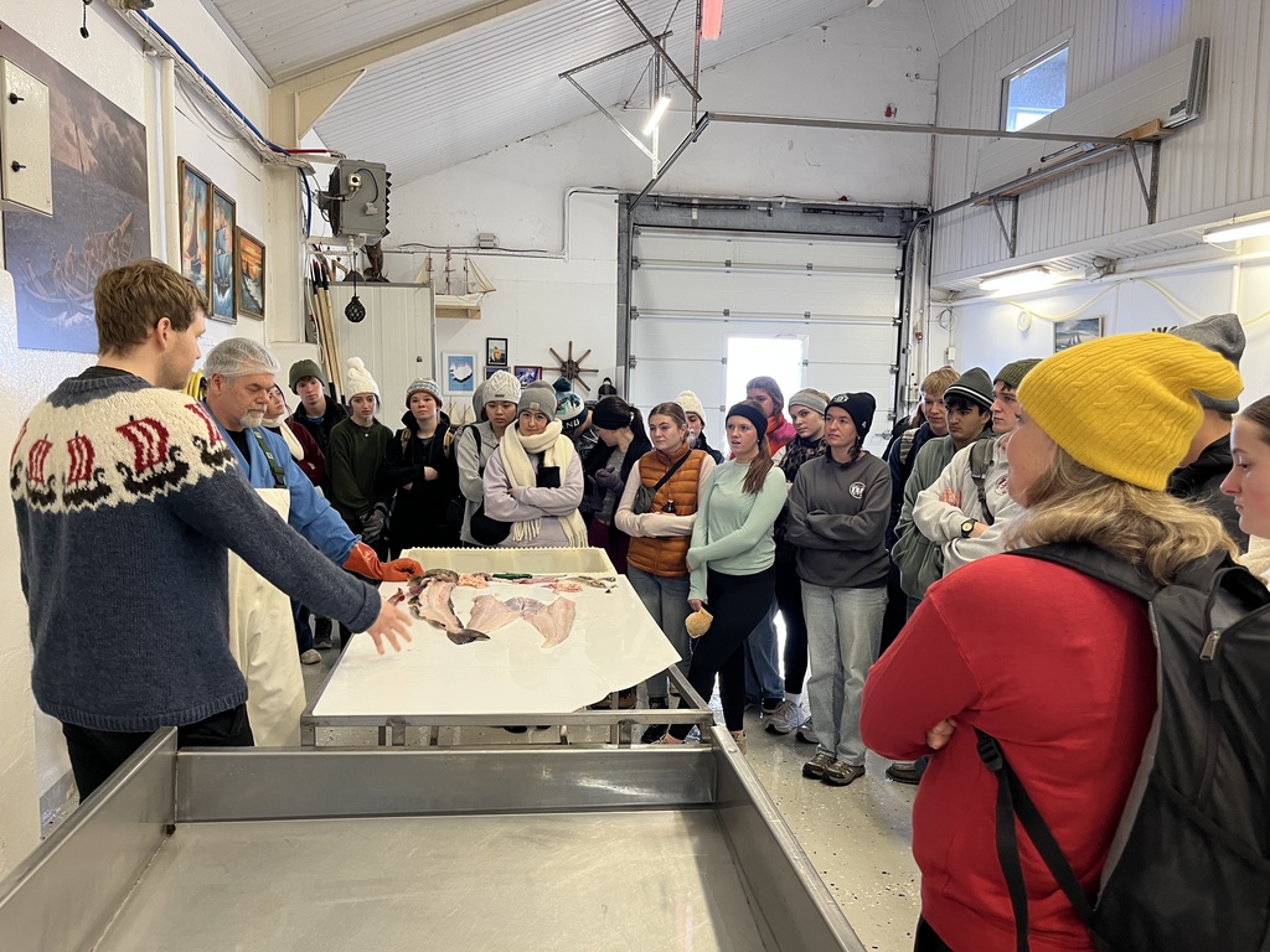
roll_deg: -0.6
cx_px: 635
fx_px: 954
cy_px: 476
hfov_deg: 67.3
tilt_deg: -6.5
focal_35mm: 26
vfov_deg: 53.1
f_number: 1.6
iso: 80
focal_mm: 5.1
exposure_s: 1/50
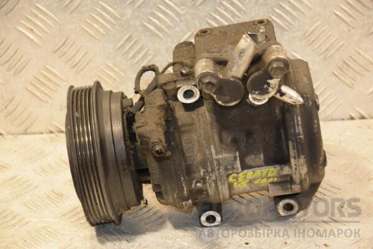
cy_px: 124
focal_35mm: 120
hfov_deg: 17.1
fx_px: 1243
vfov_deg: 11.4
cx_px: 186
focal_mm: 80
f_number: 5.3
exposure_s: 1/80
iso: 800
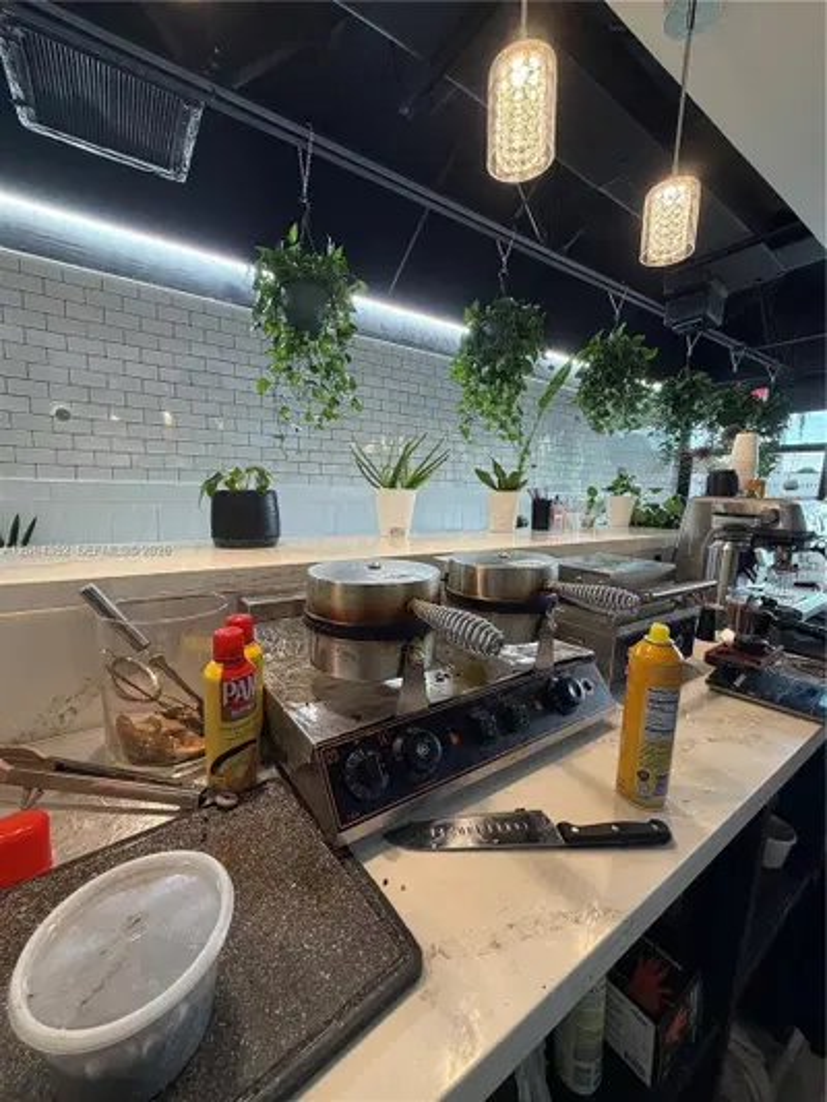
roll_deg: -1.8
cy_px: 551
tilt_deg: -7.7
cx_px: 414
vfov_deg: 102.1
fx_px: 446
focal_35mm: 14
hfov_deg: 85.7
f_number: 2.2
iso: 160
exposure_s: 1/60
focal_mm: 2.22
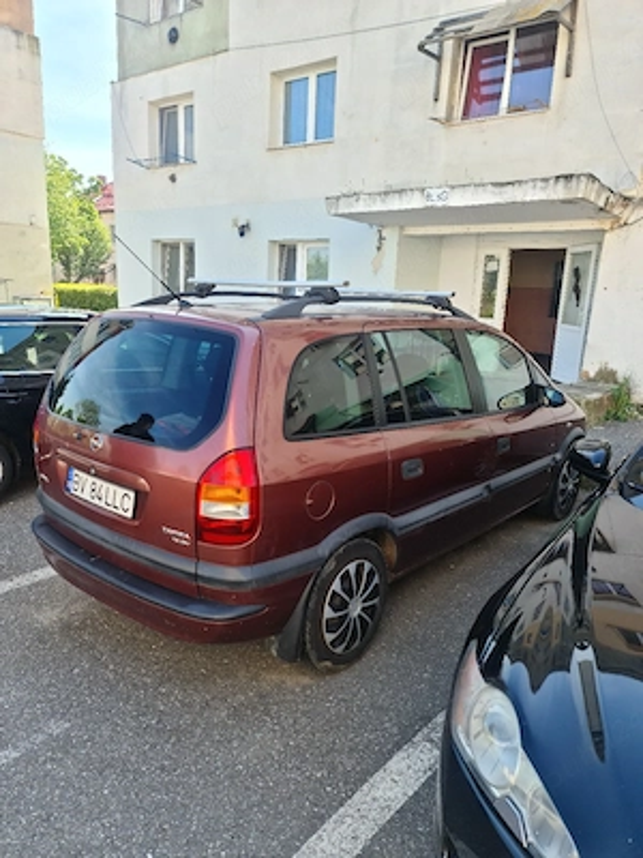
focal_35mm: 25
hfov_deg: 54.9
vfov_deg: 69.4
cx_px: 322
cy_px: 429
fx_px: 619
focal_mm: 7
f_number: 1.8
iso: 50
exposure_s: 1/143
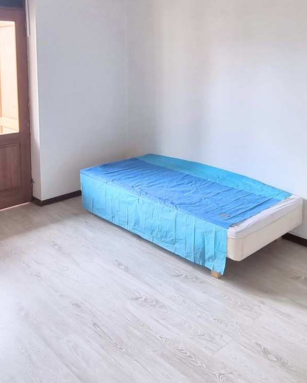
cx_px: 172
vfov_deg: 51.4
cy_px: 87
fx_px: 375
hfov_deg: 44.5
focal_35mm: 33
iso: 80
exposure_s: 1/50
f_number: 2.2
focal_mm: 2.2
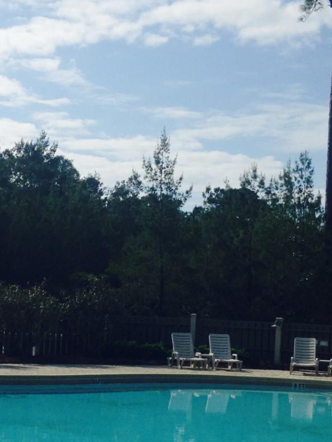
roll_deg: -1.4
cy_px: 319
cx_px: 45
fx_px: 1062
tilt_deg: -1.7
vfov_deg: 23.4
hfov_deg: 17.6
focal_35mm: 83
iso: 50
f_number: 2.4
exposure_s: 1/3195
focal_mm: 4.12
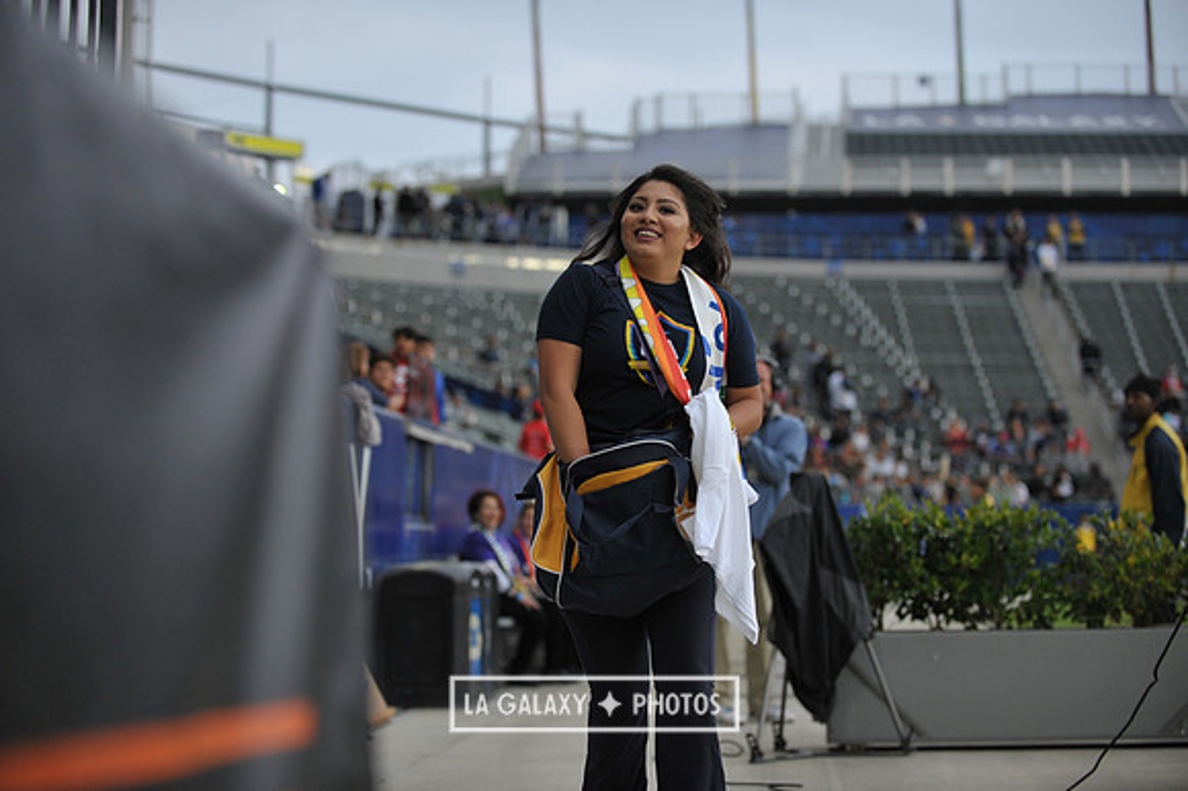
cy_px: 396
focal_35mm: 86
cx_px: 594
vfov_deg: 15.9
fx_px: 2836
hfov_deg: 23.7
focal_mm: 86
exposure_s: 1/800
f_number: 2.8
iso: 800
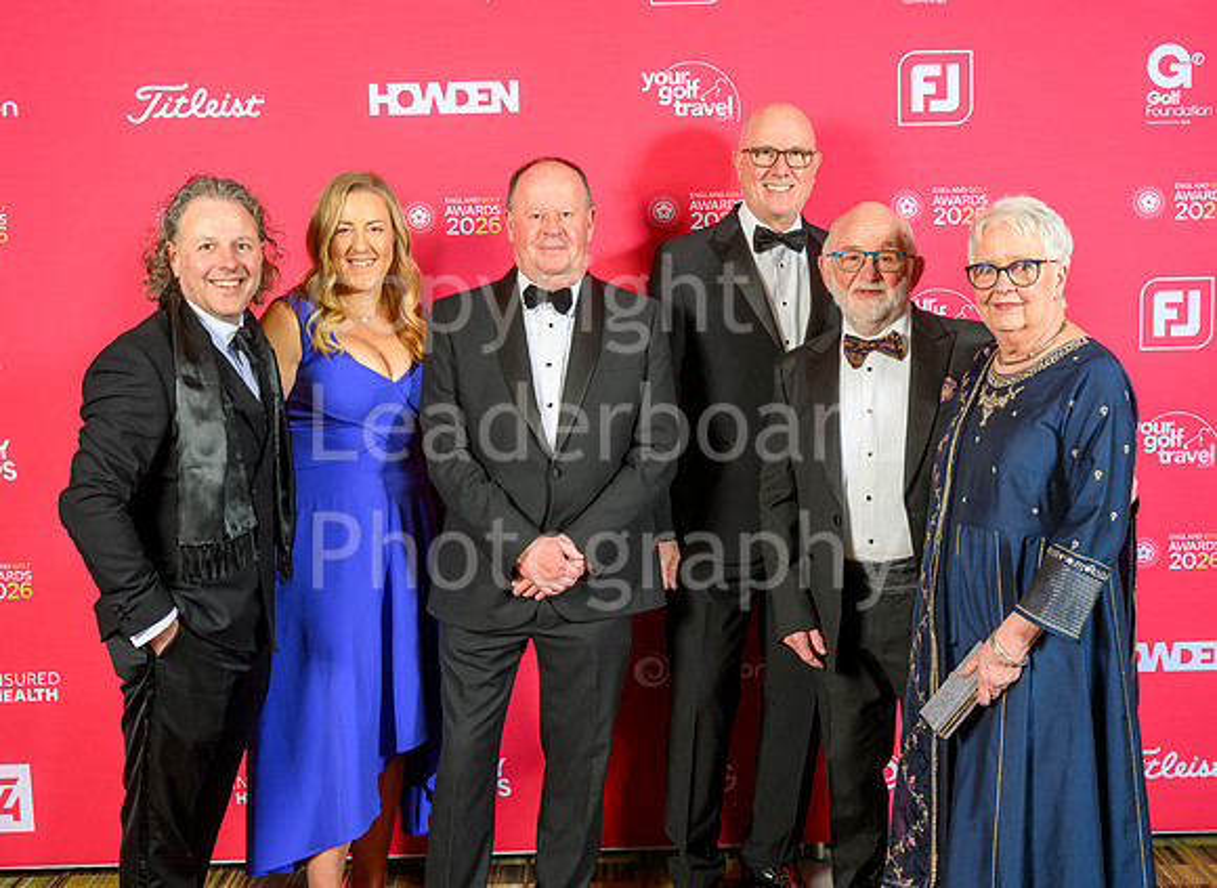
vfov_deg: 33.4
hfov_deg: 44.7
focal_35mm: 42
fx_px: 1479
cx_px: 629
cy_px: 416
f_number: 7.1
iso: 250
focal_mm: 35
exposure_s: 1/160
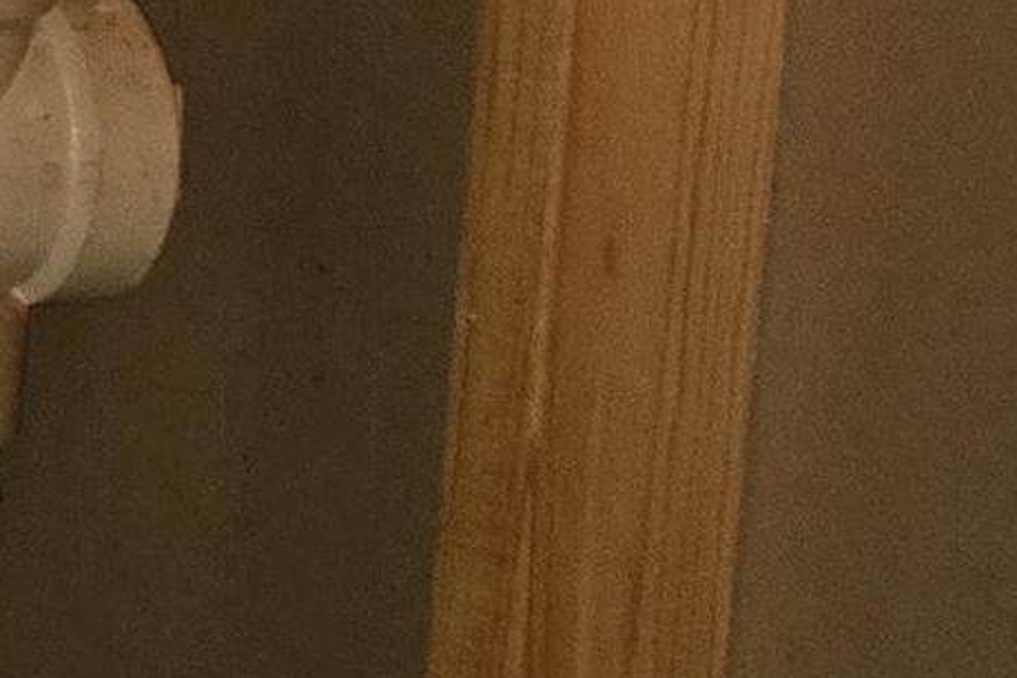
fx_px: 4520
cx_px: -1759
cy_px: -215
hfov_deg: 10.3
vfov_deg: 8.5
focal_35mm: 160
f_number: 1.8
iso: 1600
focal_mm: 5.4
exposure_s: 1/12
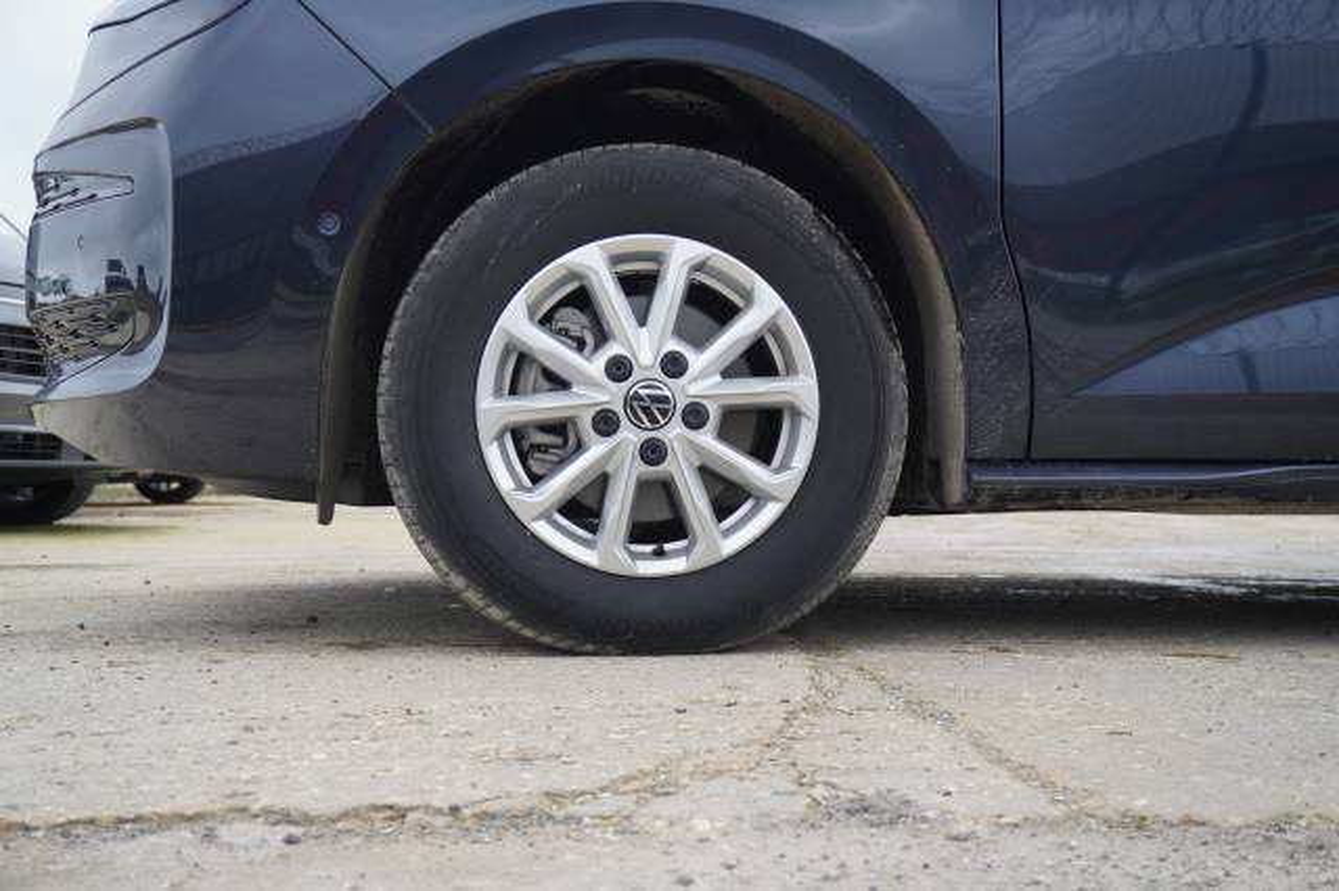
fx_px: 1617
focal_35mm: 44
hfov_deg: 45.0
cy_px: 446
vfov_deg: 30.8
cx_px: 670
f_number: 4.5
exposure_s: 1/60
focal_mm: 29
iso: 320
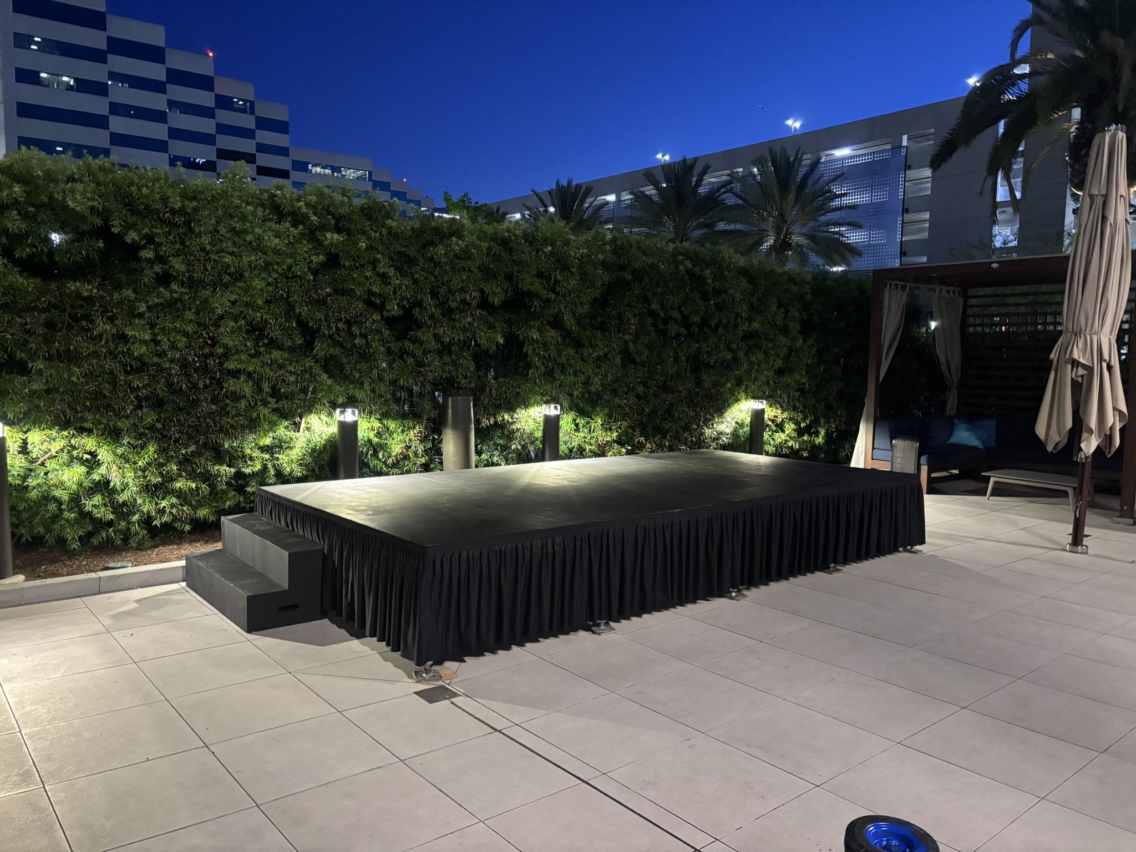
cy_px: 426
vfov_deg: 53.1
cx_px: 568
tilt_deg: -4.5
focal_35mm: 26
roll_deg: -0.2
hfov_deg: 67.3
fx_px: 853
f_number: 1.6
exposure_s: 1/30
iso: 640
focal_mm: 5.96
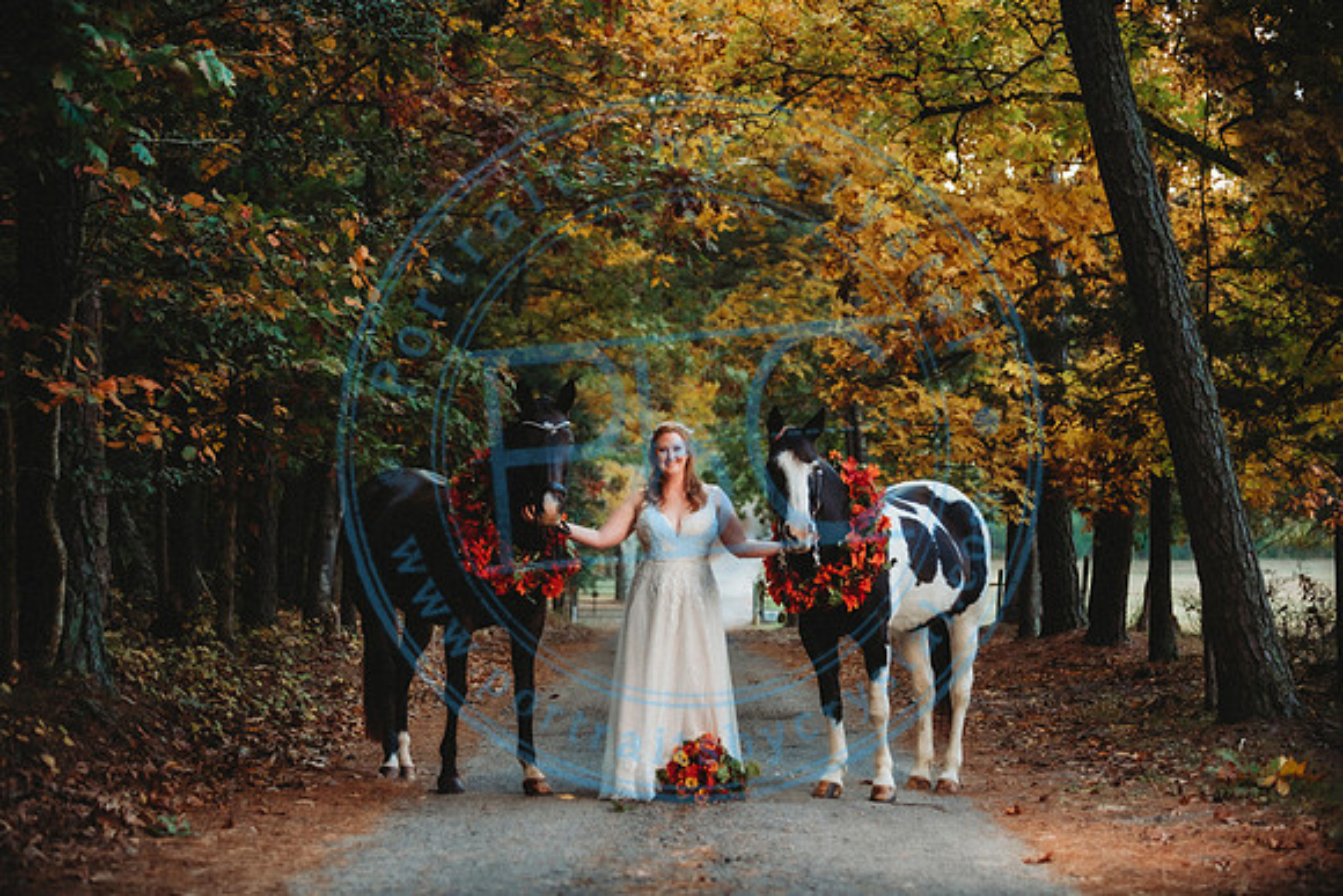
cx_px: 672
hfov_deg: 25.4
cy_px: 448
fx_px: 2985
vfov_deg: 17.1
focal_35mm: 80
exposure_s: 1/320
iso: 400
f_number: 2.8
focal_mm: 80
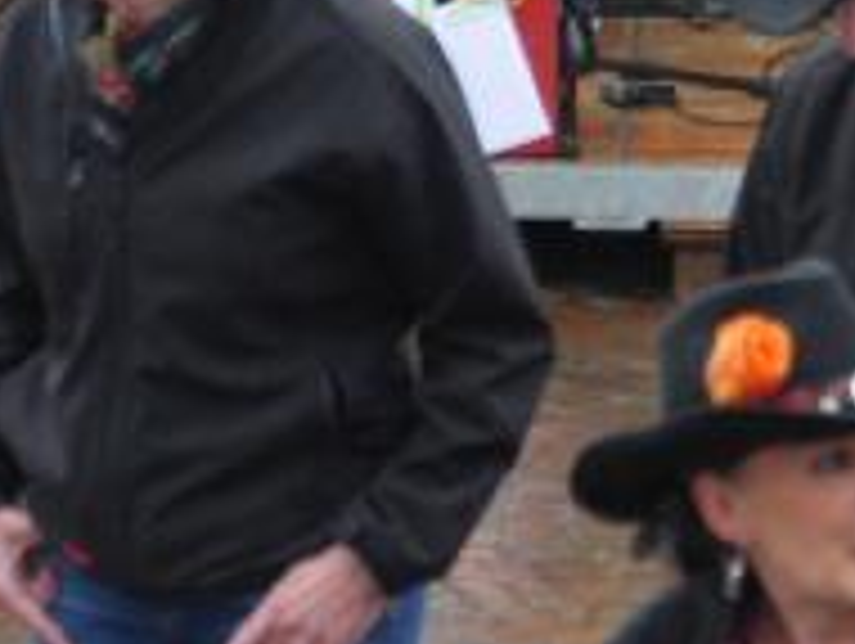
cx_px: 1179
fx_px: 13305
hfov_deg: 3.7
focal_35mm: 538
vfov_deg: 2.8
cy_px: -630
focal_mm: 64
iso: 400
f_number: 5.7
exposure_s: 1/125
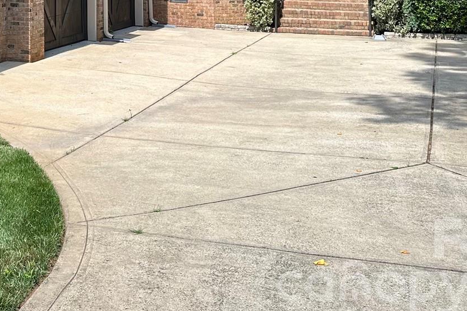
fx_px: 791
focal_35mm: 61
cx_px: 41
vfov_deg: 20.3
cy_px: -99
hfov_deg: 31.3
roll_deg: -0.1
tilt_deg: +3.1
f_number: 1.78
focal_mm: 6.86
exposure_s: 1/872
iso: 80
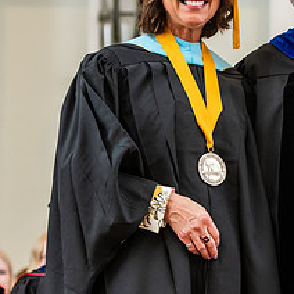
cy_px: 107
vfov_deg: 8.4
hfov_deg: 8.3
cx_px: 263
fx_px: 2008
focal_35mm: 209
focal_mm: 90
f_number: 3.5
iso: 1250
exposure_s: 1/200
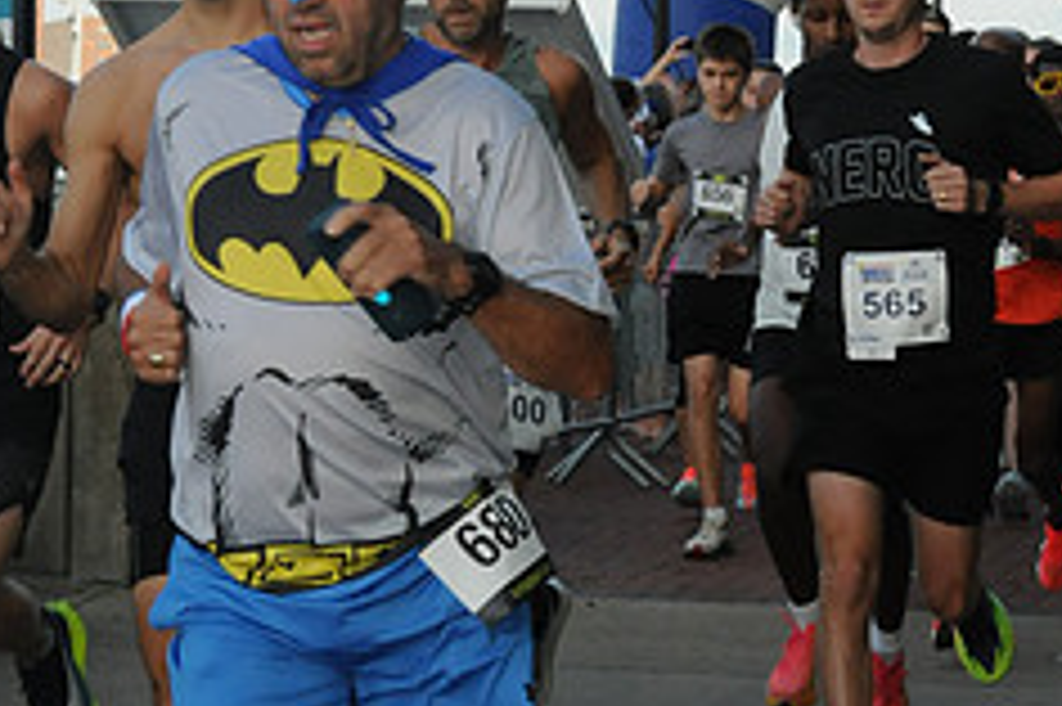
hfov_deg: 11.6
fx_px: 5218
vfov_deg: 7.7
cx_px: 371
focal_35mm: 177
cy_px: 508
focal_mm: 48
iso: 800
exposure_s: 1/250
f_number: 16
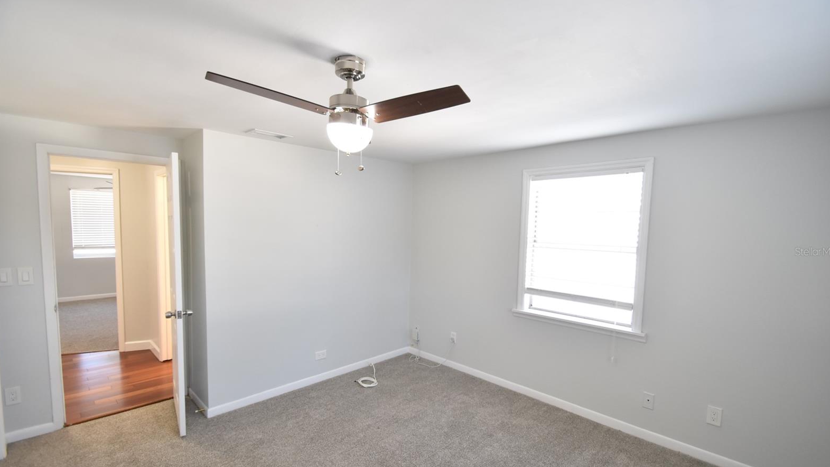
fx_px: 352
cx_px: 419
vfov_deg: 67.0
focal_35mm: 16
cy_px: 251
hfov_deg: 99.4
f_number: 3.5
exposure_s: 1/60
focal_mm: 10
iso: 800
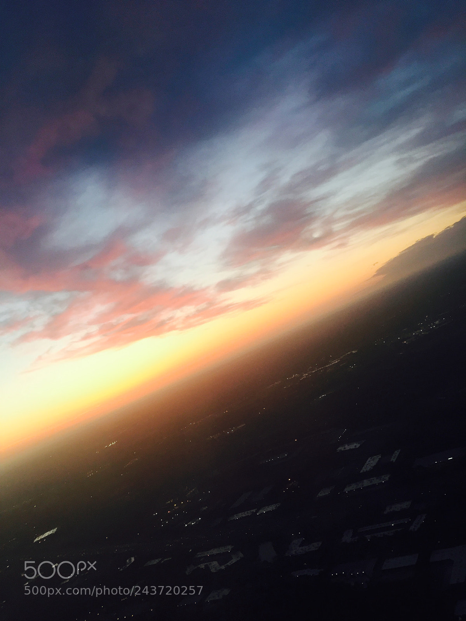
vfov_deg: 61.7
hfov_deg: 48.2
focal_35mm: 29
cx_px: 233
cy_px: 310
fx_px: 521
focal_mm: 4.15
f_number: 2.2
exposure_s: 1/30
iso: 32
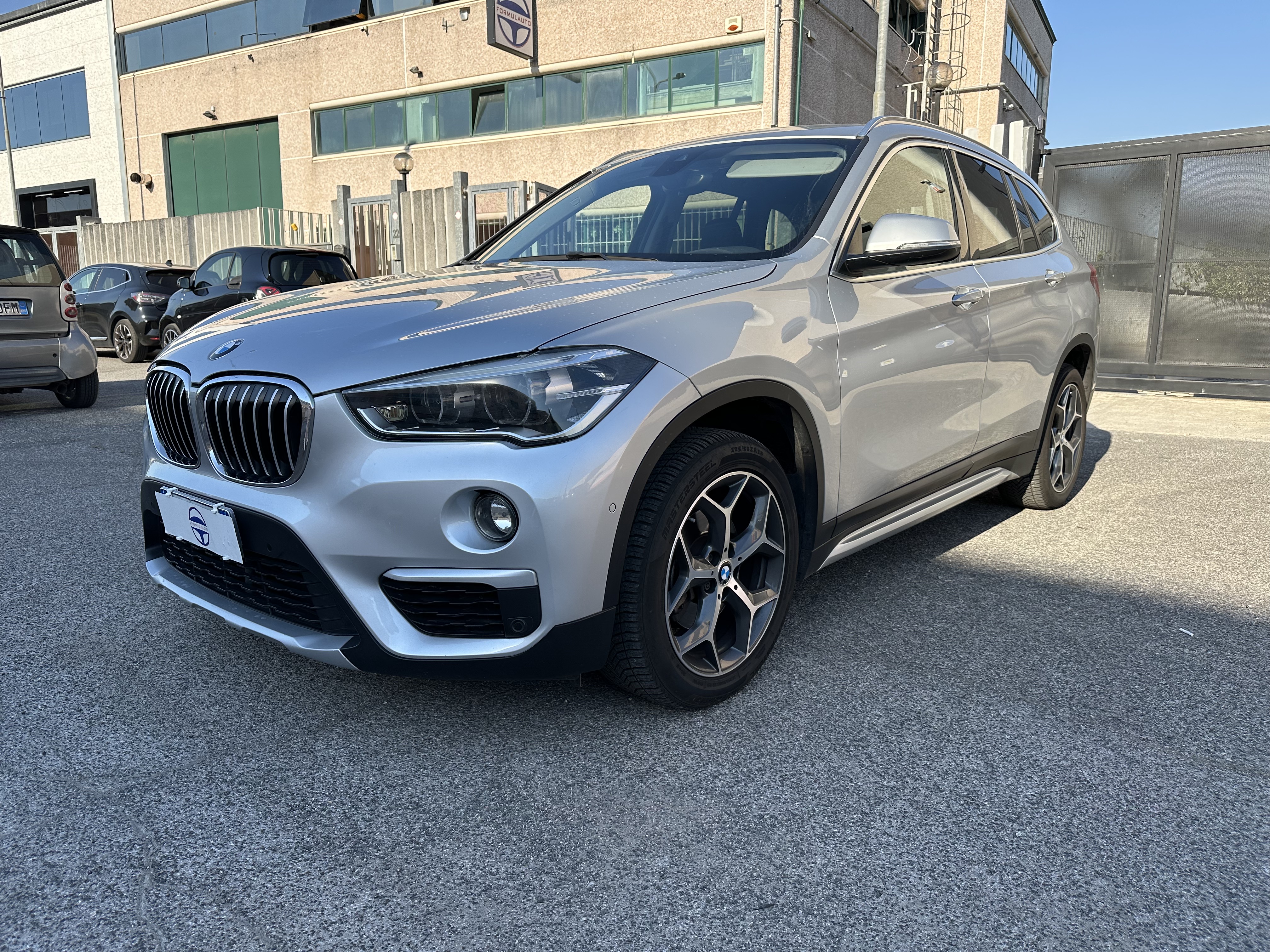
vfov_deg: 56.8
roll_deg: -0.1
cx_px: 635
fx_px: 881
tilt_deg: -10.2
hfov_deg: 71.6
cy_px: 476
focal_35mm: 24
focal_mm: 6.86
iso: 80
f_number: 1.78
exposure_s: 1/2155
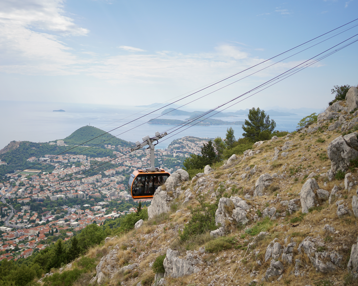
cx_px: 155
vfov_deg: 37.3
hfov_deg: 45.7
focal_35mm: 40
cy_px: 142
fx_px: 424
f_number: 2.2
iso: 200
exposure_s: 1/5000
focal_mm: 35
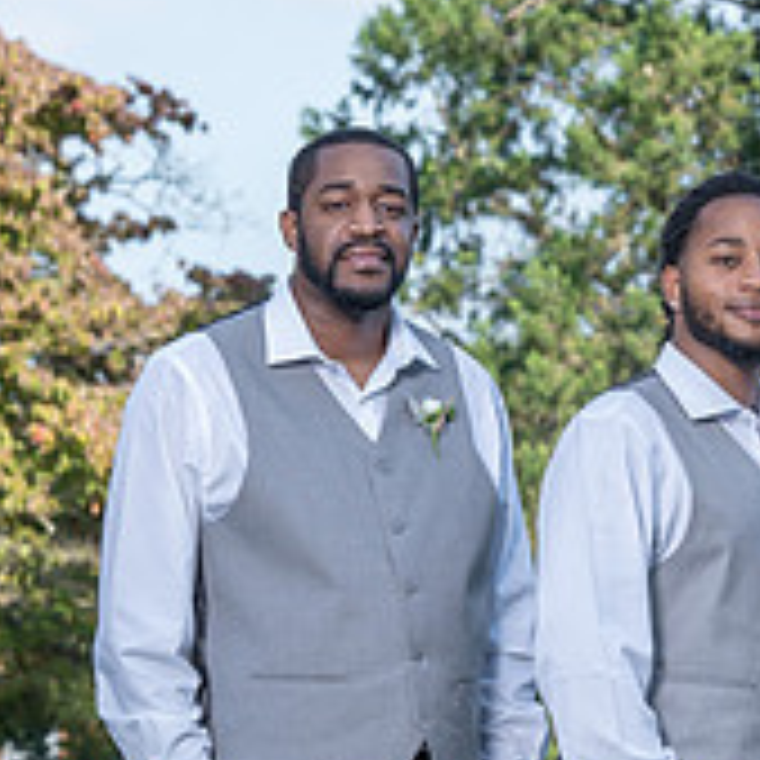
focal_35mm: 244
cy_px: 665
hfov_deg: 7.1
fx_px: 6061
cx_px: 1082
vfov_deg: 7.2
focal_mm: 75
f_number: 5.6
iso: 100
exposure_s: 1/200
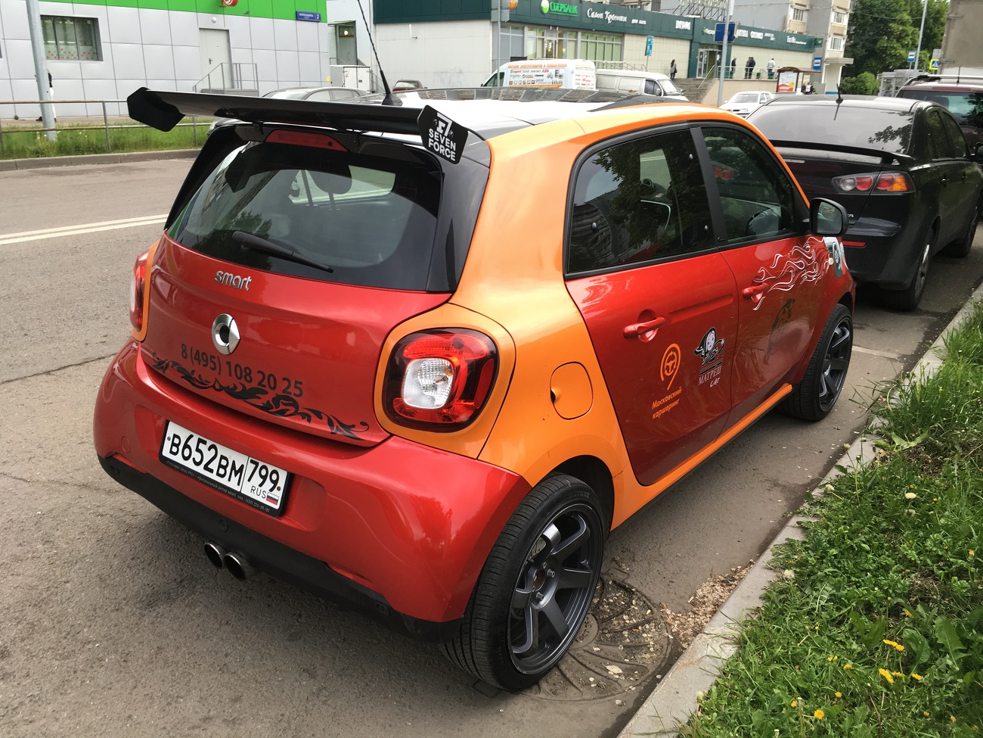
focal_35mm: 29
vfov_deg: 48.2
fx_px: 824
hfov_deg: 61.7
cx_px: 492
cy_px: 369
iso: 40
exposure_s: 1/100
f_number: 2.2
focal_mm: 4.15
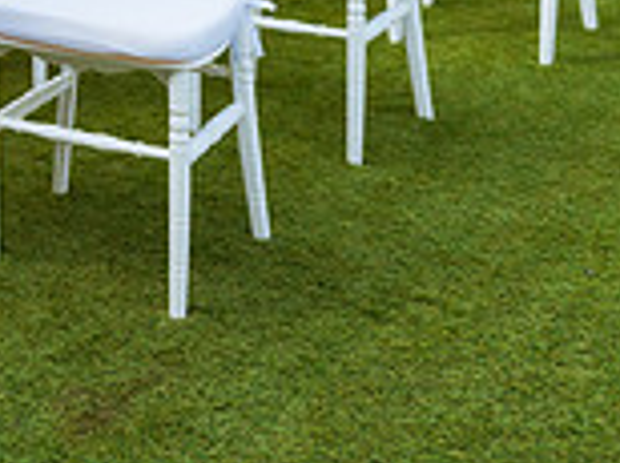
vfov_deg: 15.5
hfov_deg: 19.5
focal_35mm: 87
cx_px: -326
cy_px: -244
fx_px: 1556
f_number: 2.8
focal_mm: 24
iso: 100
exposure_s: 1/1250
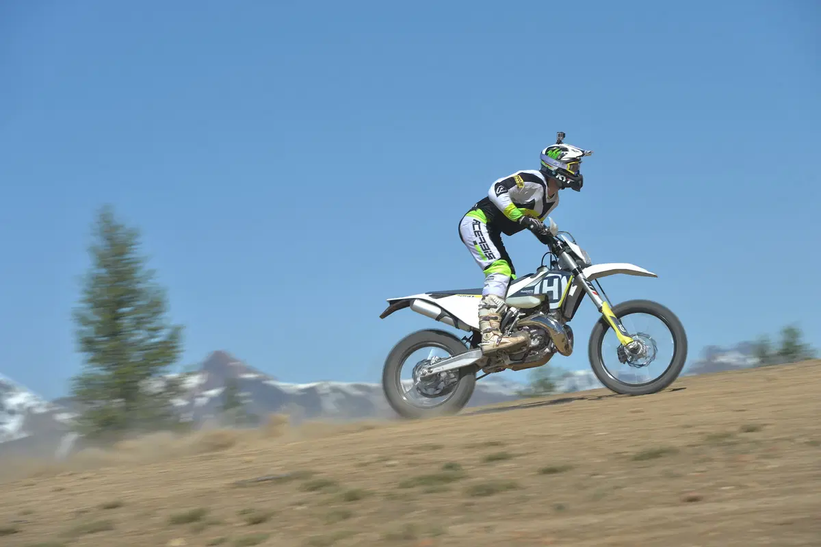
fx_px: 3647
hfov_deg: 12.8
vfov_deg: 8.6
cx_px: 410
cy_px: 274
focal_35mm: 160
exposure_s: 1/200
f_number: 8
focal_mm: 160
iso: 50
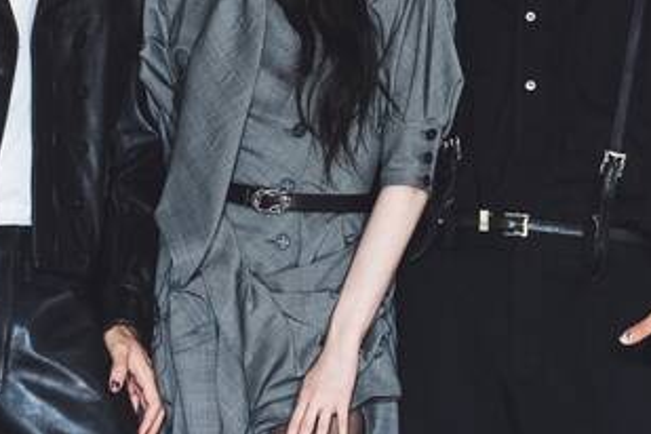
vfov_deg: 9.6
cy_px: 76
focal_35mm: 143
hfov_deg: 14.3
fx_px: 2586
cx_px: 272
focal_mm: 69
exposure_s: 1/125
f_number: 11
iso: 640
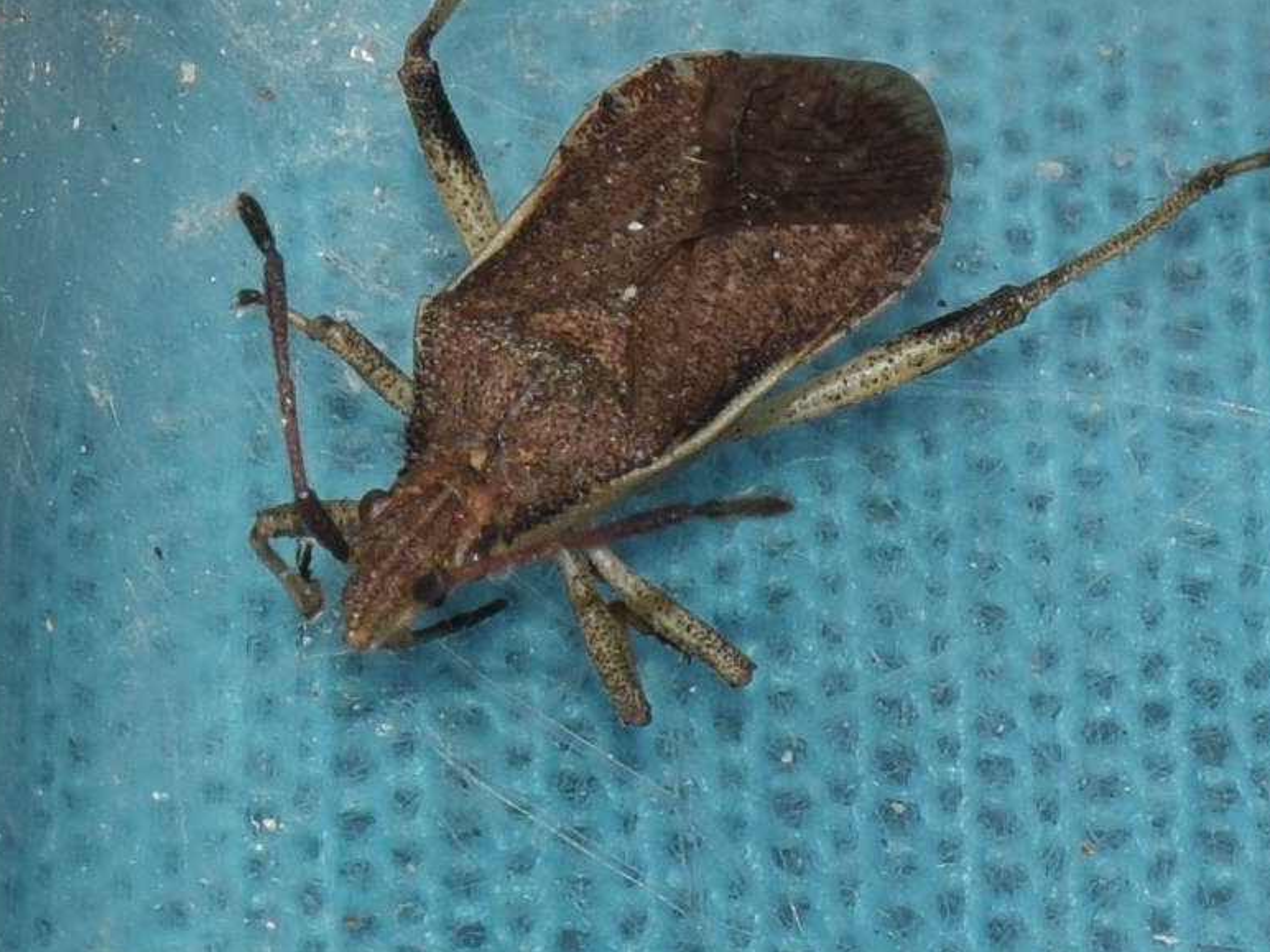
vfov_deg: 5.9
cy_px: 497
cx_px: 531
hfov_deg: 7.9
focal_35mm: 251
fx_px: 9209
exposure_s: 1/160
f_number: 13
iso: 100
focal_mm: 140
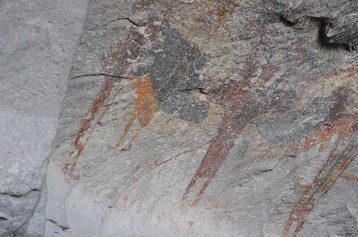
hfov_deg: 29.9
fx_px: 670
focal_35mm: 68
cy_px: 118
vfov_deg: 20.1
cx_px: 179
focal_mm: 45
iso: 360
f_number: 5.6
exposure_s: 1/30
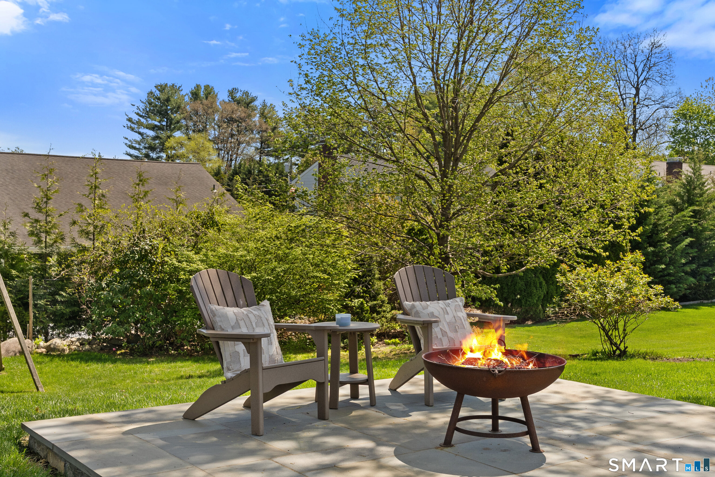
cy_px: 238
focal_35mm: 42
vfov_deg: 31.9
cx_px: 358
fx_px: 834
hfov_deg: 46.4
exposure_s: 1/320
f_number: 8
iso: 320
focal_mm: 28
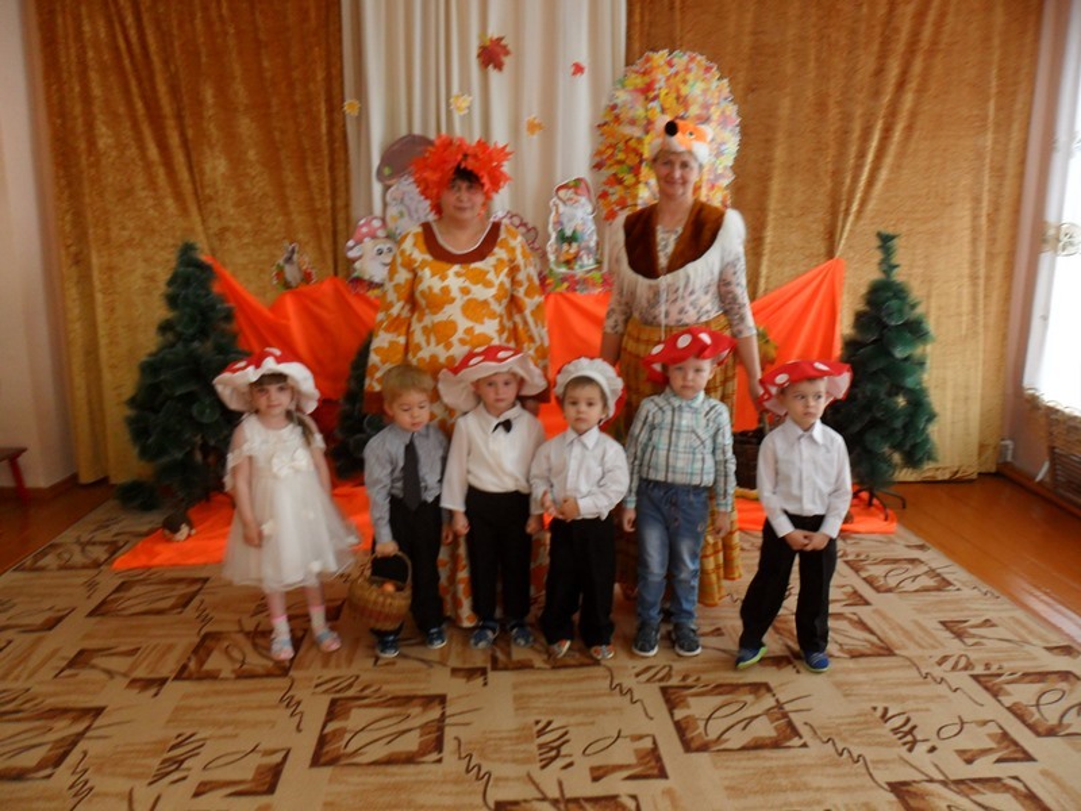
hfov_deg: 65.3
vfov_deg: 51.4
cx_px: 540
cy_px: 406
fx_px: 843
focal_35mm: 27
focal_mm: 4.9
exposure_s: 1/45
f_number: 3.5
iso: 120
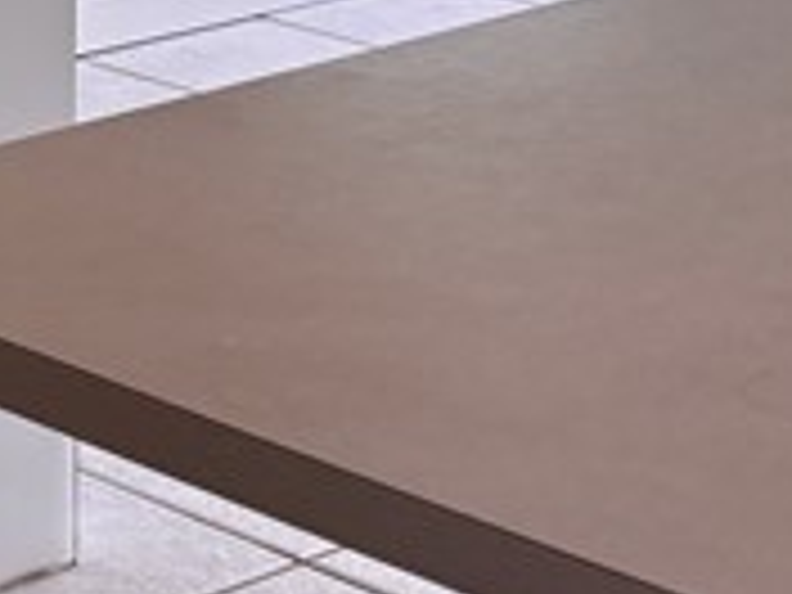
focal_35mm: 151
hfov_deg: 12.2
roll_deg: +0.5
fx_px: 3455
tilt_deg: -9.5
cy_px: -292
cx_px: -513
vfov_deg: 9.6
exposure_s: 1/120
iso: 50
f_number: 1.6
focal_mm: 5.96
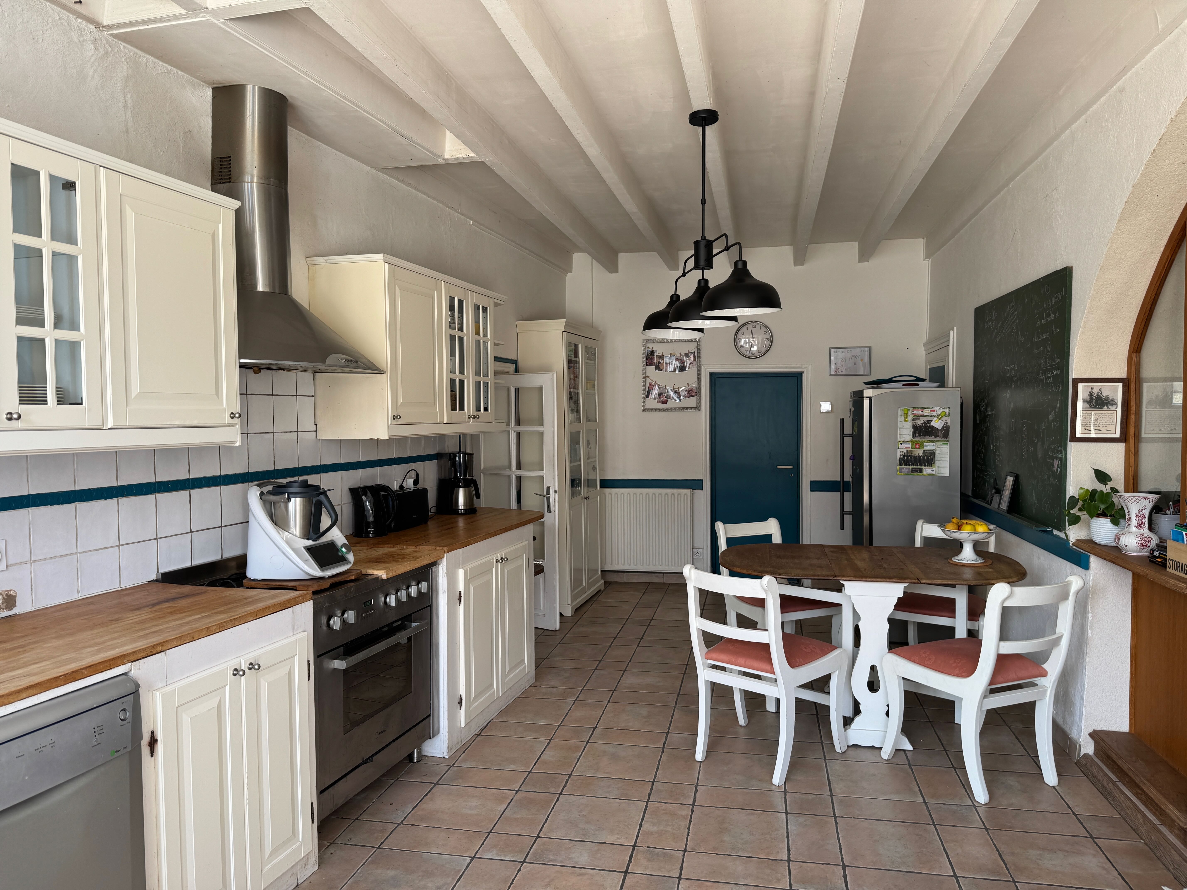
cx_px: 594
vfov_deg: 56.8
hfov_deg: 71.6
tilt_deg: -2.4
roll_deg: -0.2
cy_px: 445
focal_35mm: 24
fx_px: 823
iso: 64
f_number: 1.78
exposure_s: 1/121
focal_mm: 6.76
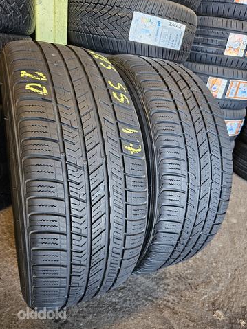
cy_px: 166
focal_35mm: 24
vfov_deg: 71.6
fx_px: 228
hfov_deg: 56.8
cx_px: 127
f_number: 1.8
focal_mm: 5.4
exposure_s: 1/100
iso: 320
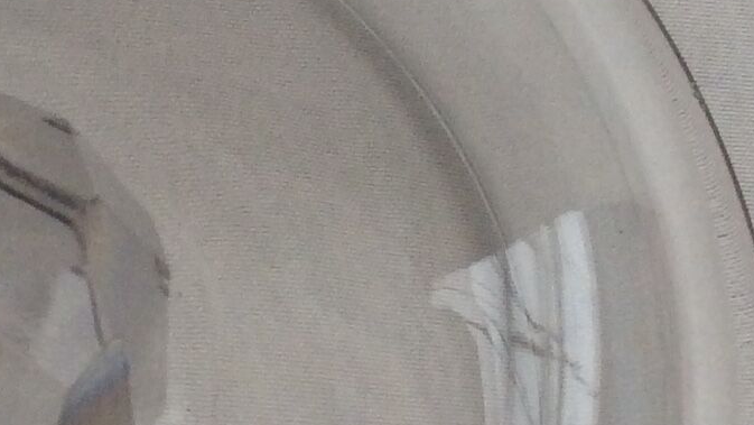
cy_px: 271
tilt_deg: -80.5
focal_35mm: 134
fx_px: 2680
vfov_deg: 9.1
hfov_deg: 15.6
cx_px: -92
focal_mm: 3.3
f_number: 2.4
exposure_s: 1/100
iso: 50
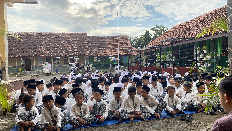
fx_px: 178
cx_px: 116
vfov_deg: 40.2
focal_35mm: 29
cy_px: 67
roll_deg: +2.1
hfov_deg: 66.1
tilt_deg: -1.3
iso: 32
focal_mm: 4.25
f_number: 1.8
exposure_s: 1/3125
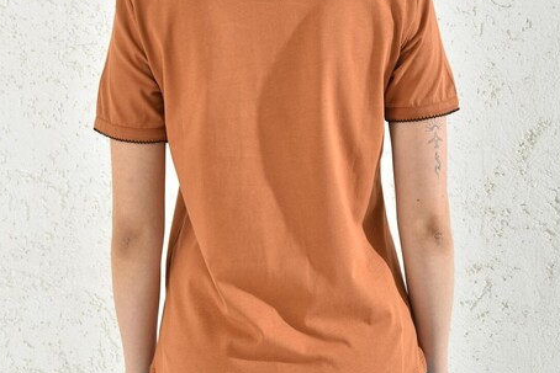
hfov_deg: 26.6
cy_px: 98
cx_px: 289
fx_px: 1183
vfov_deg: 17.9
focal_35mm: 76
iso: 100
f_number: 7.1
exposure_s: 1/160
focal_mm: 46
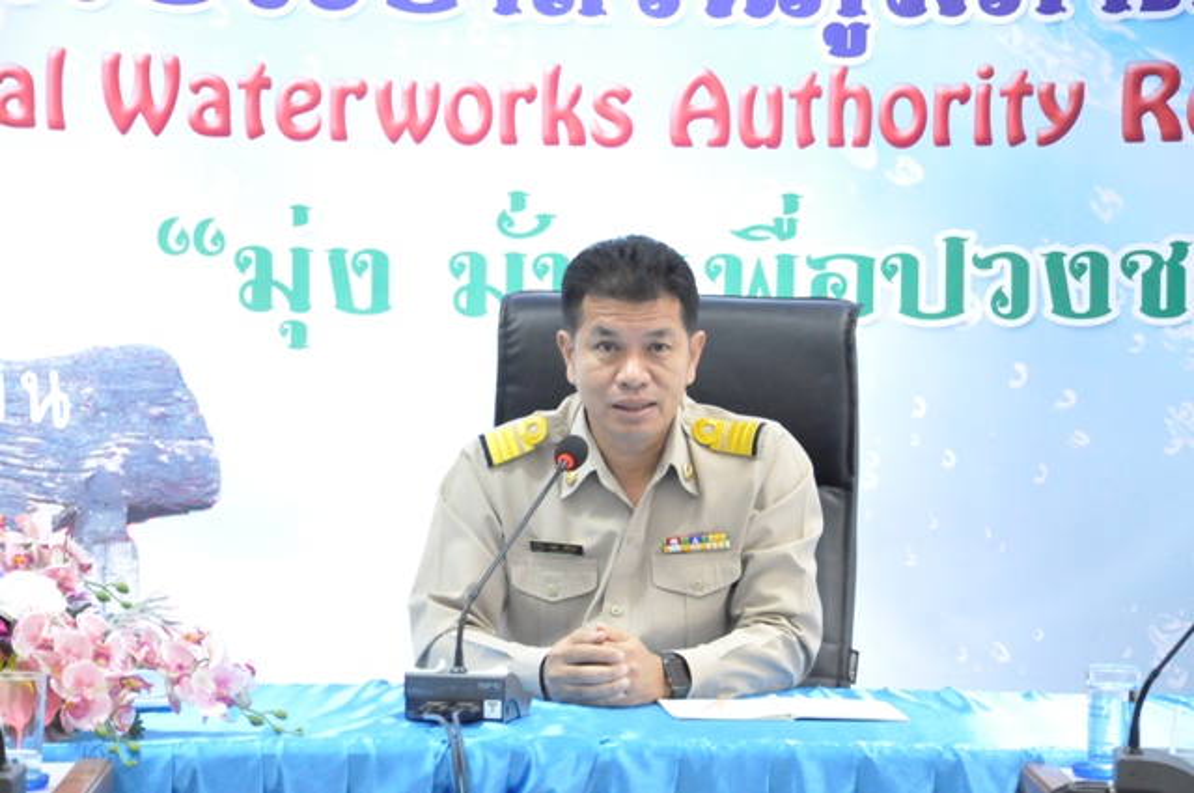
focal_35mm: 158
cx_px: 597
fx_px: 5217
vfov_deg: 8.7
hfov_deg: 13.1
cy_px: 396
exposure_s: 1/80
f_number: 9
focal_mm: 105
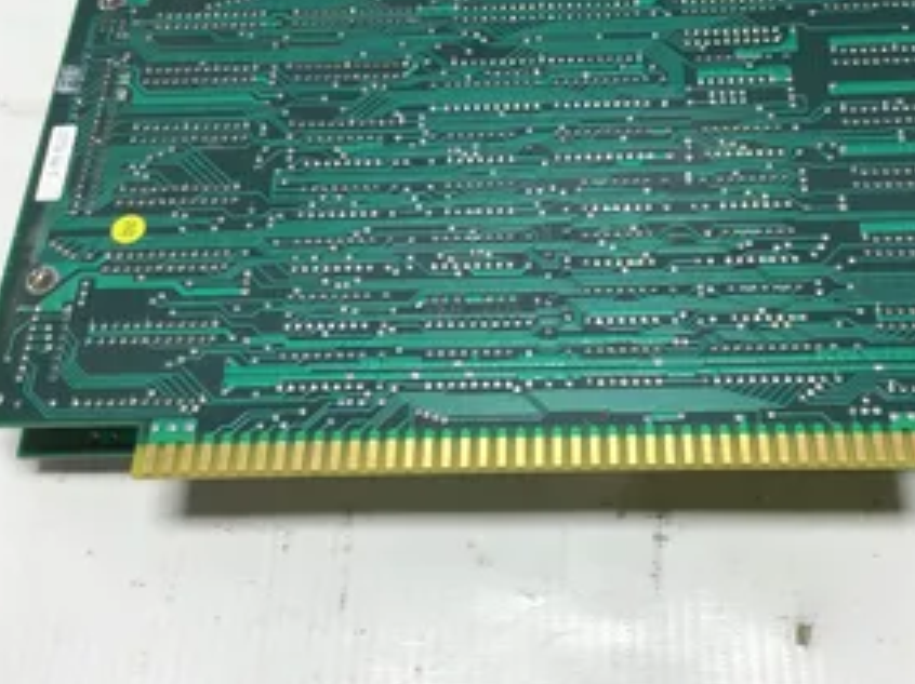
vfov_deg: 32.7
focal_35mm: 44
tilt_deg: -59.5
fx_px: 1162
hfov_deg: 42.8
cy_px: 269
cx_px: 535
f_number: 2.4
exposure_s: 1/120
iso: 32
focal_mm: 3.3
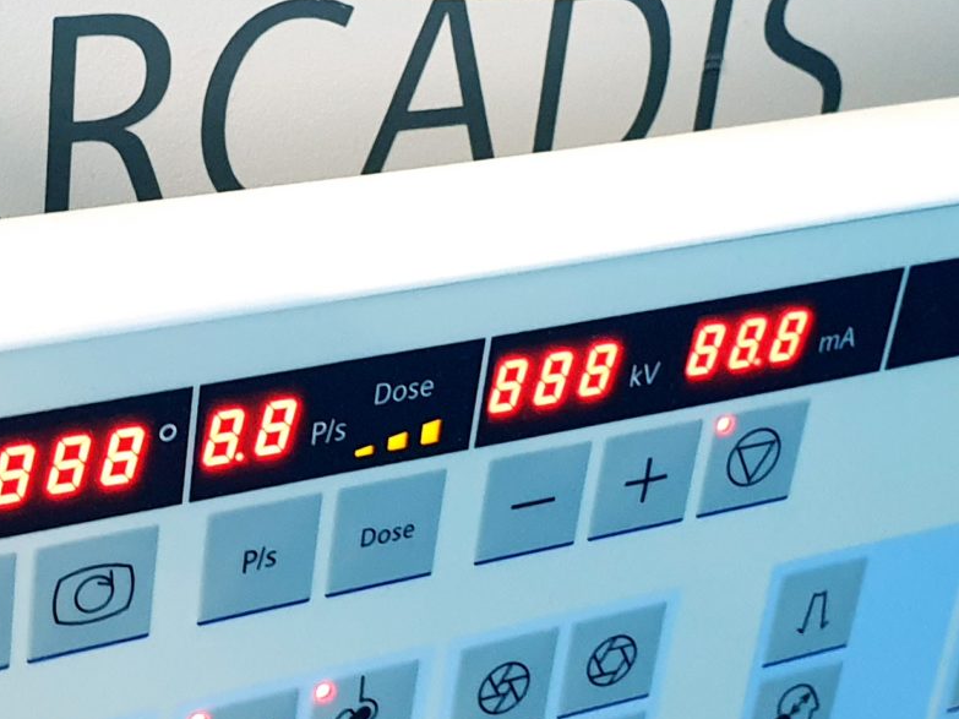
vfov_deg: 17.3
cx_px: 314
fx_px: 2354
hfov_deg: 22.9
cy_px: 442
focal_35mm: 85
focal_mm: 4.3
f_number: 2.4
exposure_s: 1/11
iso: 250
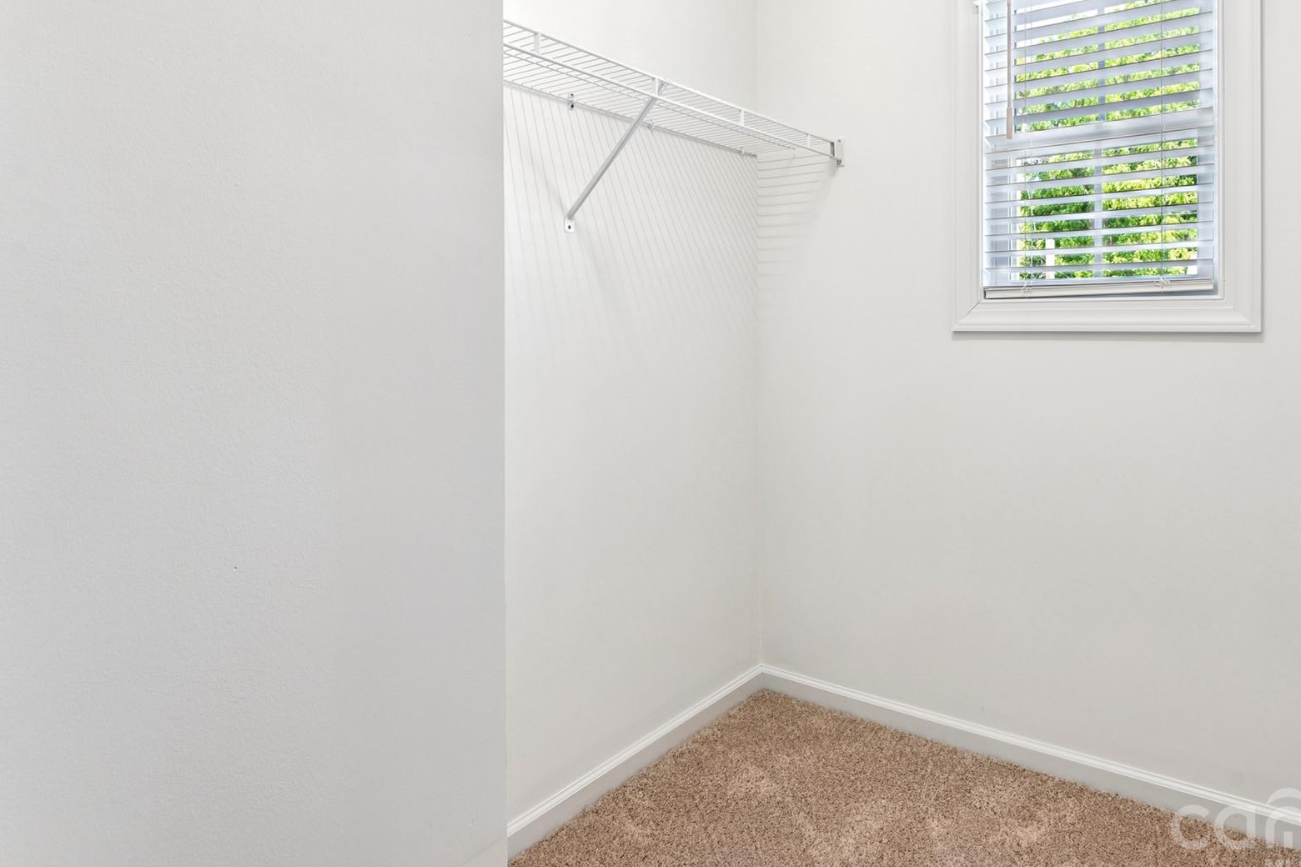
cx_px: 819
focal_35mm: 22
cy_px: 321
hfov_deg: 78.3
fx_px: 778
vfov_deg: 57.5
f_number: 9
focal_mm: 16.4
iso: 100
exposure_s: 1/8
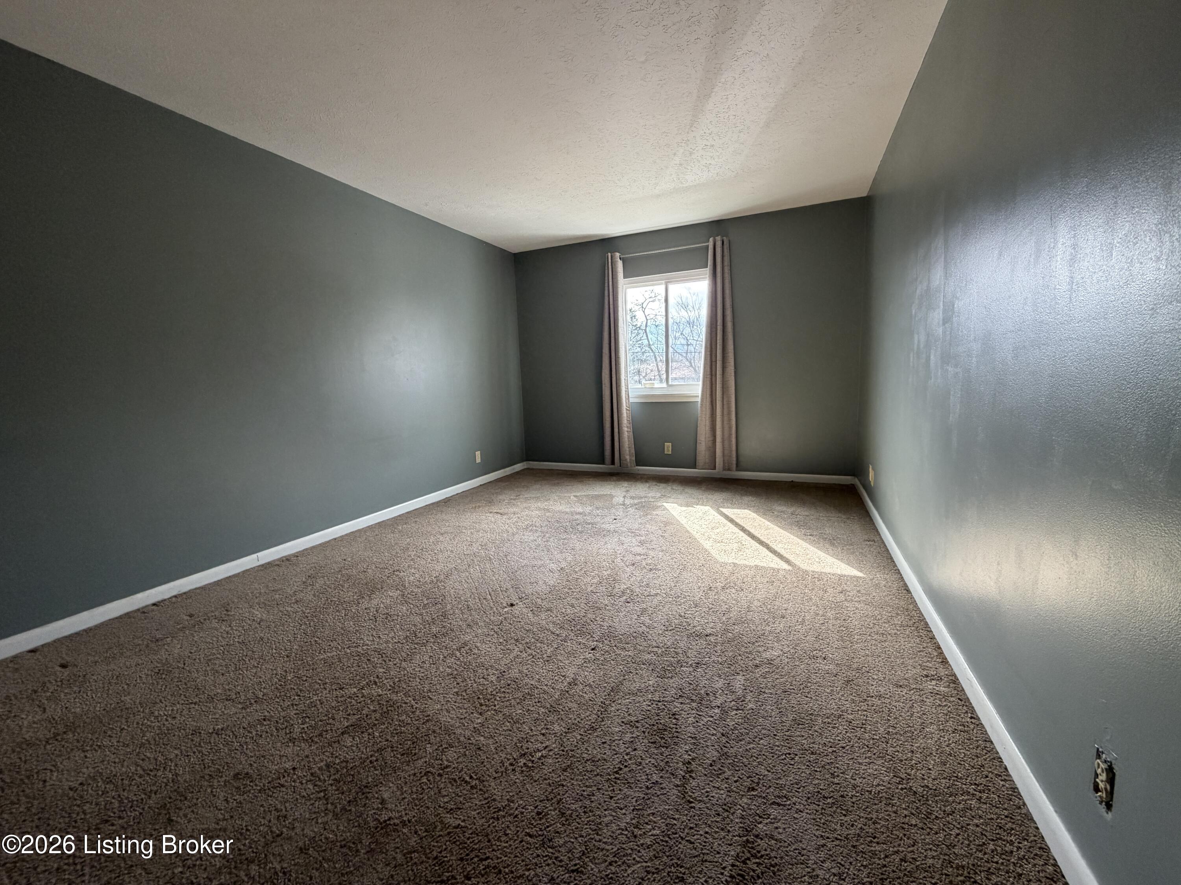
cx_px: 590
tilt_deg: -7.2
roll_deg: +1.9
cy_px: 442
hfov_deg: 102.1
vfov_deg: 85.7
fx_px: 478
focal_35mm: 14
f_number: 2.2
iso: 200
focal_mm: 2.22
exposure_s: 1/121
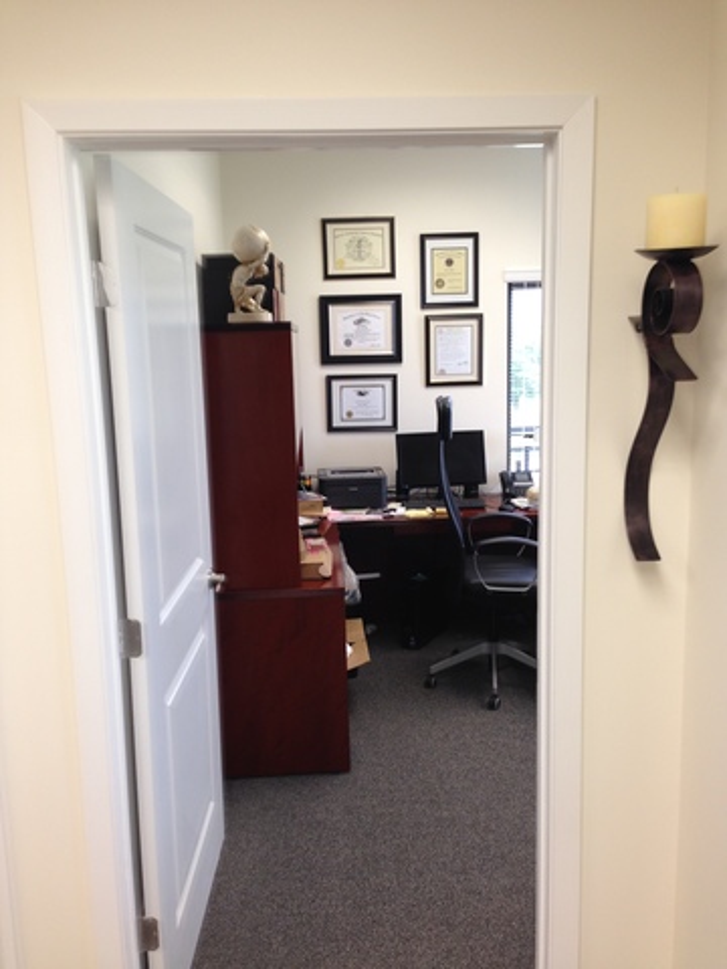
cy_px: 484
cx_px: 364
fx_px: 924
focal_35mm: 33
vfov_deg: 55.4
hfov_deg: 42.9
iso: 64
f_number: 2.4
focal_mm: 4.12
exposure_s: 1/20
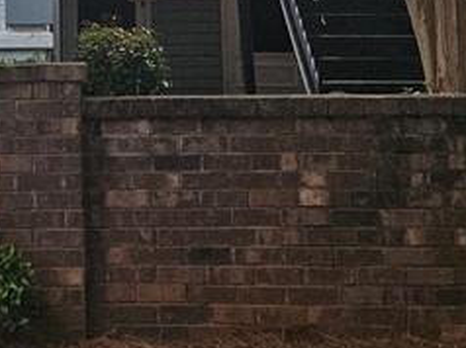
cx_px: 47
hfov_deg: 19.5
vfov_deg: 13.8
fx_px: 1331
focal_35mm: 99
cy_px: -199
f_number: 1.8
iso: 40
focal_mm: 5.4
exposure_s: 1/120
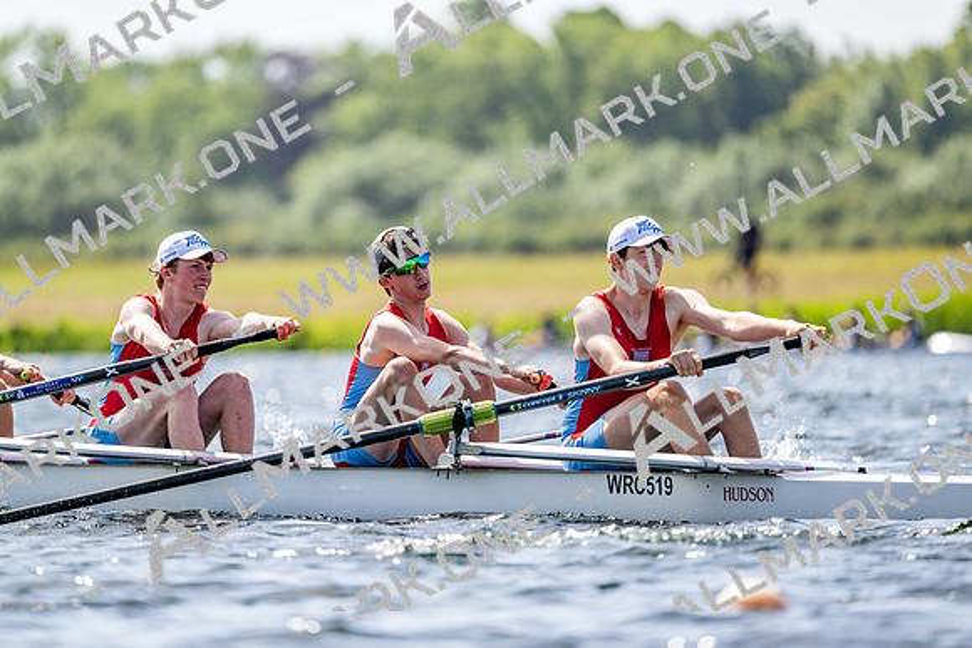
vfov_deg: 3.4
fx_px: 10802
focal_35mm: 400
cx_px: 486
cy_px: 324
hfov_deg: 5.2
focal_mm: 400
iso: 280
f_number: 4.5
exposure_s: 1/2500
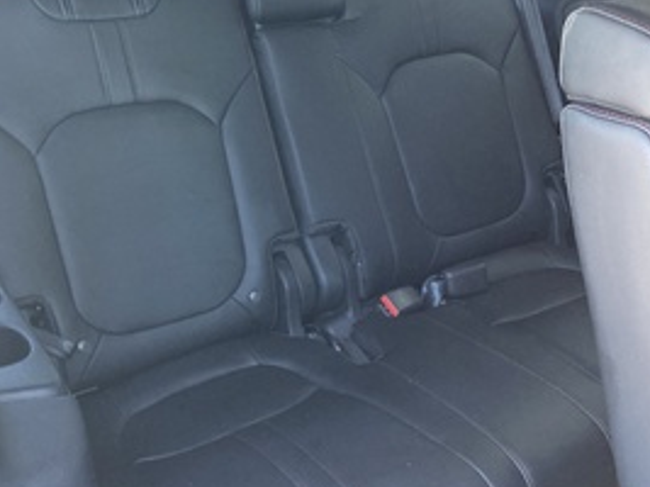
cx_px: 314
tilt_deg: -15.7
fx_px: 826
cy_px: 125
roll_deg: -0.7
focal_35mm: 44
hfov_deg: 43.0
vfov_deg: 32.3
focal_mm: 3.99
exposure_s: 1/60
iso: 250
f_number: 1.8
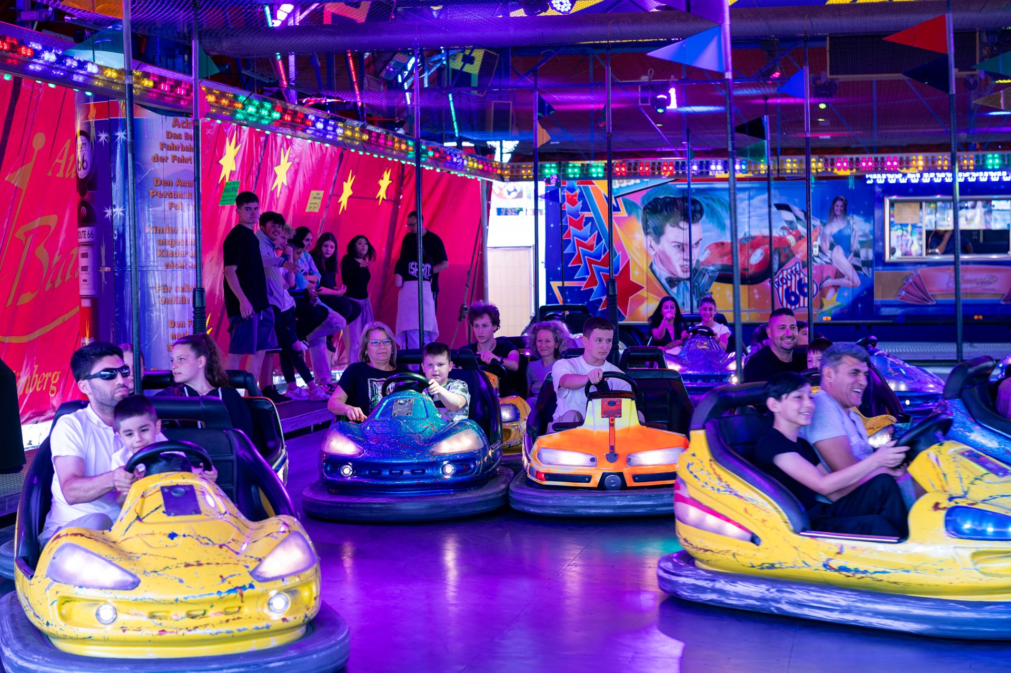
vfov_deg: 19.4
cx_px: 506
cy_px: 336
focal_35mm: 70
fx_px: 1964
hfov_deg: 28.9
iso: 800
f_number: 4.5
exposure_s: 1/160
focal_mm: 70
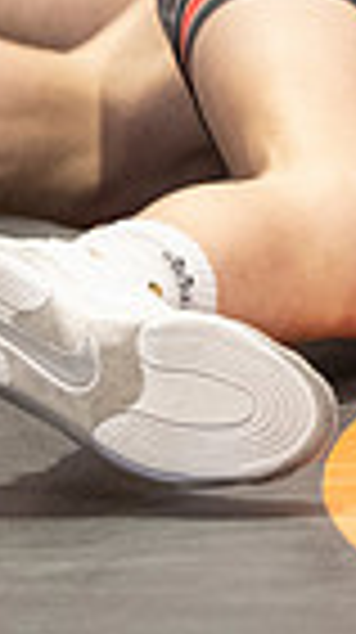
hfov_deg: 1.0
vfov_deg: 1.8
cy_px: 468
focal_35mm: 1229
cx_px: 600
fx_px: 20687
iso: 3200
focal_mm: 175
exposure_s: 1/1000
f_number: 2.8
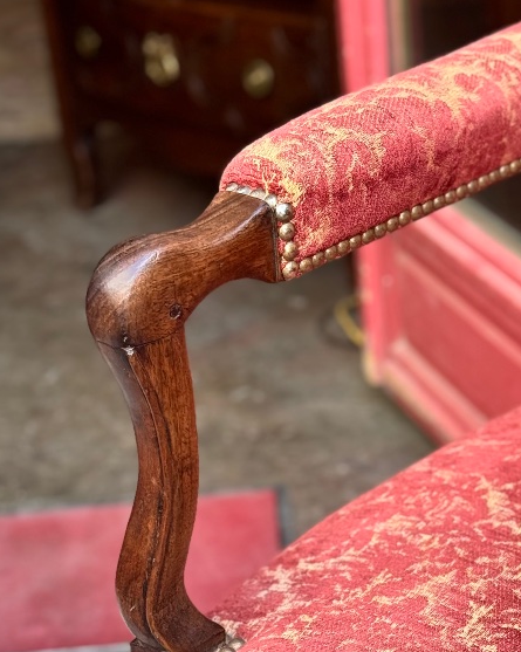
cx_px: 457
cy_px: 569
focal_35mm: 101
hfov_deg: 15.1
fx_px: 1948
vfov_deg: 18.7
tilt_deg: -27.9
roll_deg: +2.6
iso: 64
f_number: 1.78
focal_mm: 6.76
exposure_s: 1/174
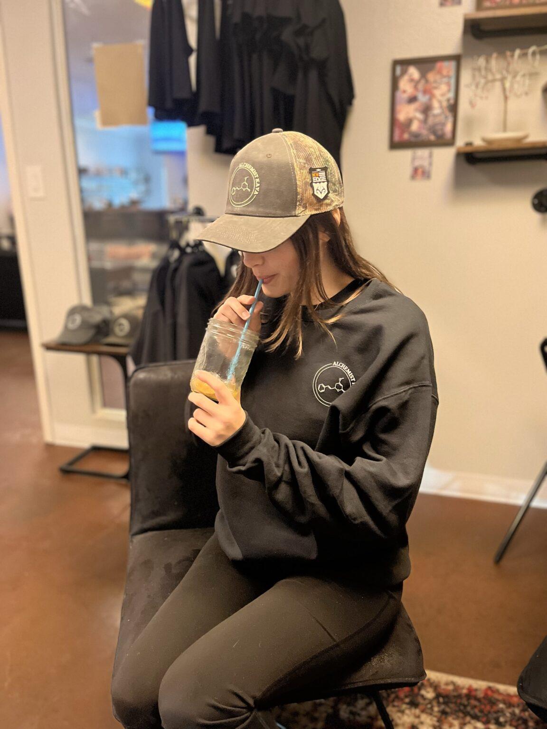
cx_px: 274
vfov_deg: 67.3
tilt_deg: -16.8
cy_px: 364
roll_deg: +1.2
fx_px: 548
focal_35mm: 26
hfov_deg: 53.1
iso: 1000
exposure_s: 1/30
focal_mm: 5.1
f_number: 1.6
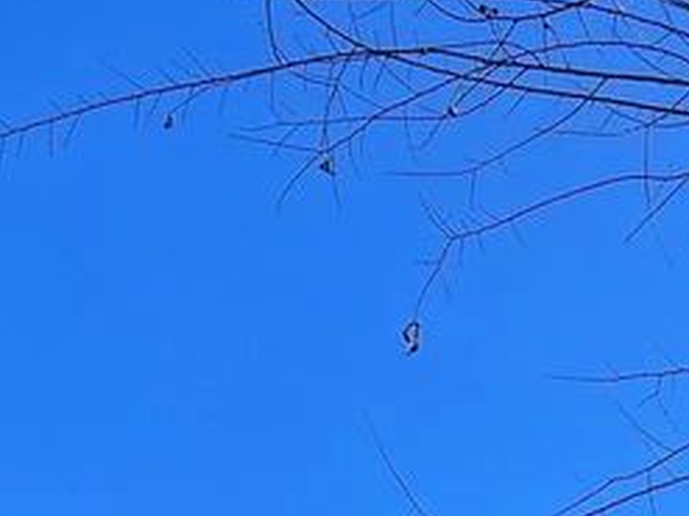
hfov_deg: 15.4
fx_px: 2149
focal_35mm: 108
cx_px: 1289
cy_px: 1007
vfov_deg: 12.2
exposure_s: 1/1449
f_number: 1.5
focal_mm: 5.7
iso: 50
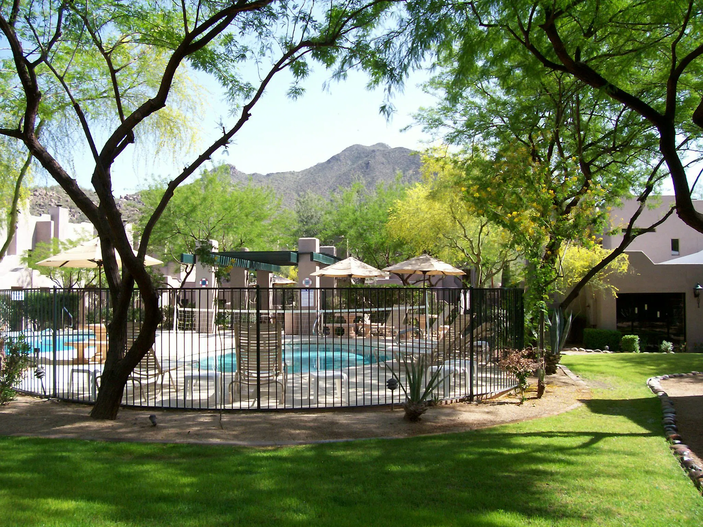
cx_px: 352
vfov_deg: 41.8
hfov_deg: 54.0
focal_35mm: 34
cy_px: 264
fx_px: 690
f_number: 2.7
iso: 80
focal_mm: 5.6
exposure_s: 1/622
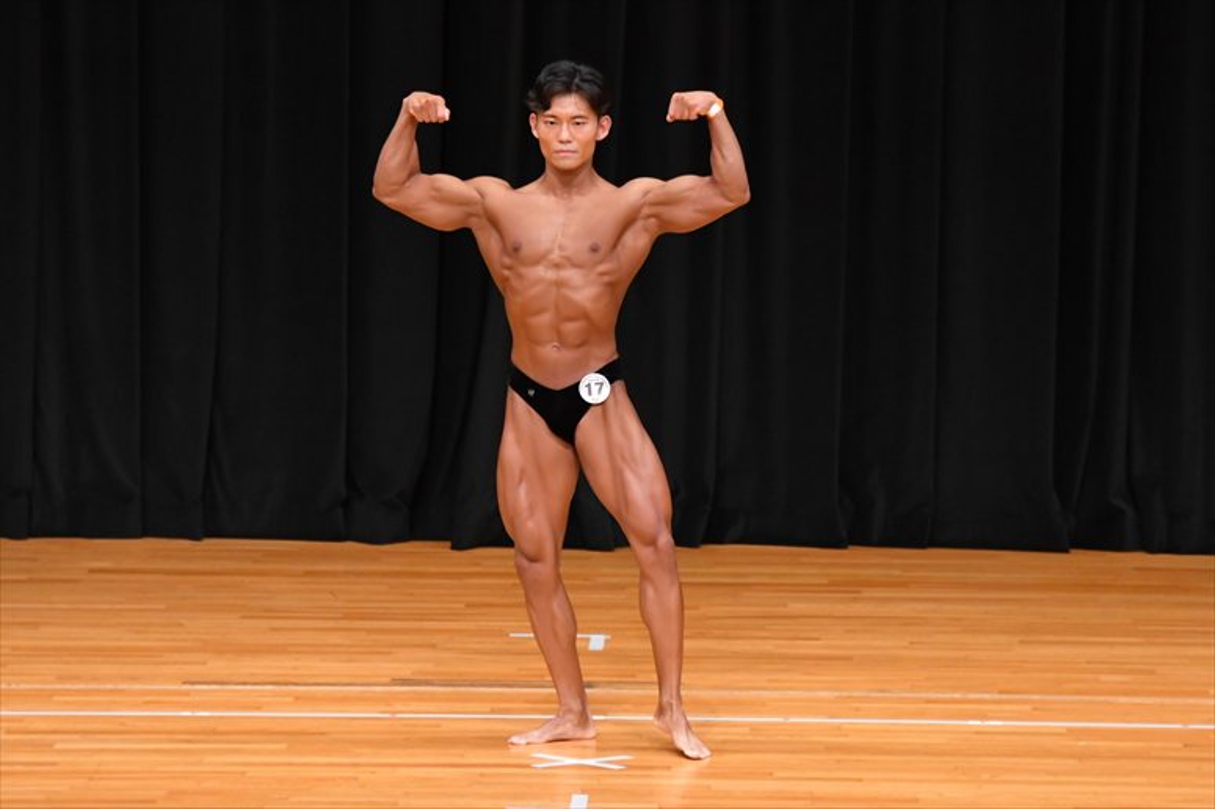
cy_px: 404
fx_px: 9614
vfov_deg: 4.8
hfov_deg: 7.2
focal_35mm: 285
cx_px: 608
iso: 4000
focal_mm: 190
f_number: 5.6
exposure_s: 1/400
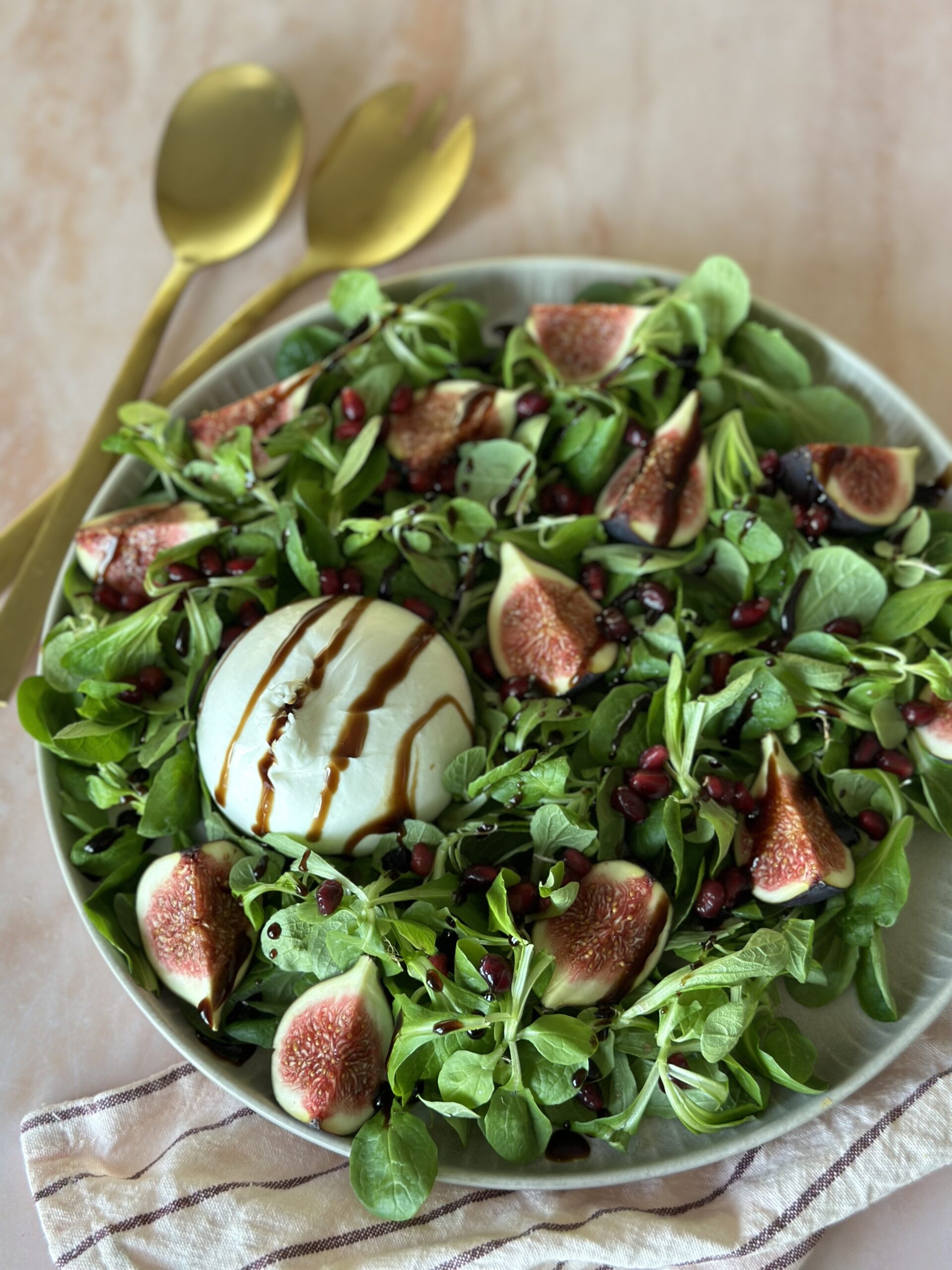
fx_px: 1760
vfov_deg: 39.7
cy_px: 635
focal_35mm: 48
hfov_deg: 30.3
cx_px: 476
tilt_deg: -64.6
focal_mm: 6.86
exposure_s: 1/121
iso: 125
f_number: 1.78
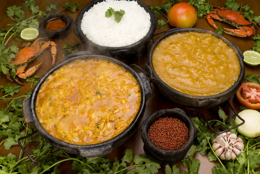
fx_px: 325
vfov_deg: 29.9
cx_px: 130
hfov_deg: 43.6
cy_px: 87
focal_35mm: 45
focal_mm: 30
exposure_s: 1/180
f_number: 22
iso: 160
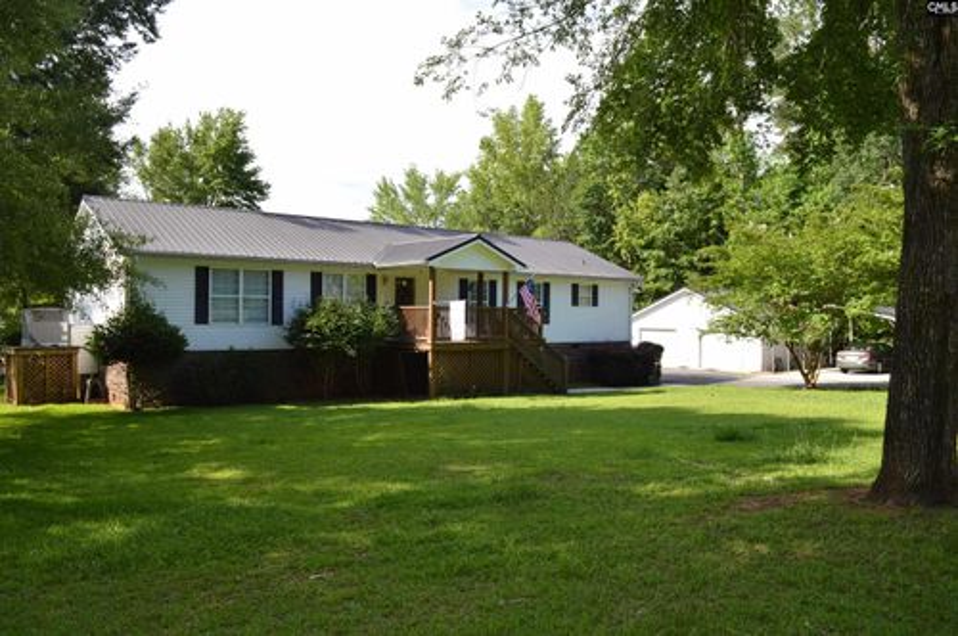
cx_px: 479
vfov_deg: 47.8
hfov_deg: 67.4
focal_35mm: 27
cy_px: 318
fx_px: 718
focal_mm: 18
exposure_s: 1/200
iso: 100
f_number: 7.1
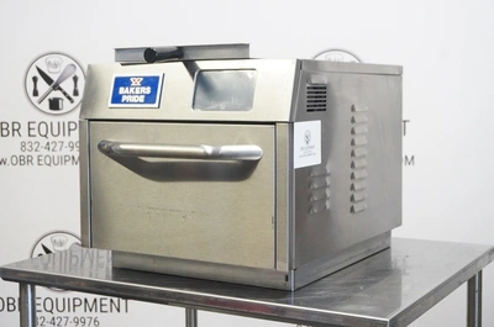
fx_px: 781
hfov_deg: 35.1
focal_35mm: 57
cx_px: 247
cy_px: 164
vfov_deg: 23.7
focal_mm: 38
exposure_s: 1/30
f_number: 6.3
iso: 3200
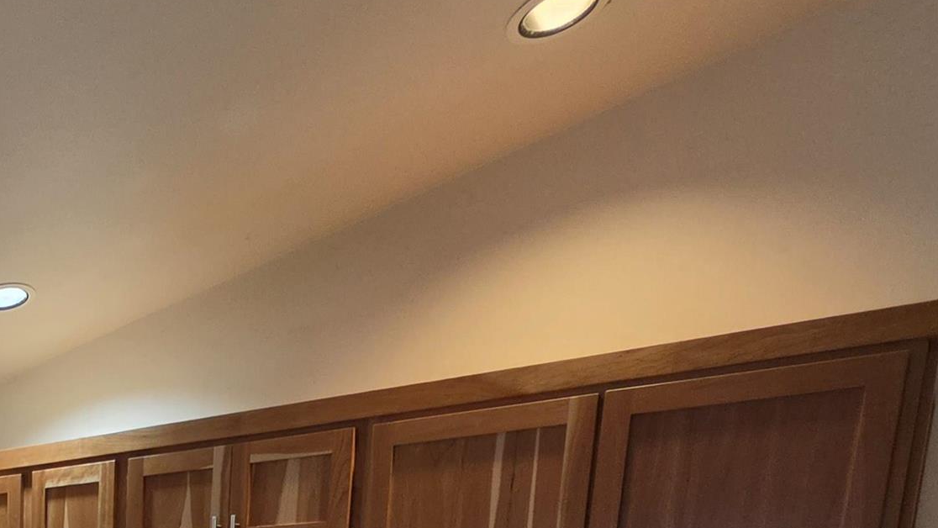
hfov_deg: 42.4
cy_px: 837
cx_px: -55
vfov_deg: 23.1
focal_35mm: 39
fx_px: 970
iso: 250
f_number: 1.9
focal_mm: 2.2
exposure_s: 1/60
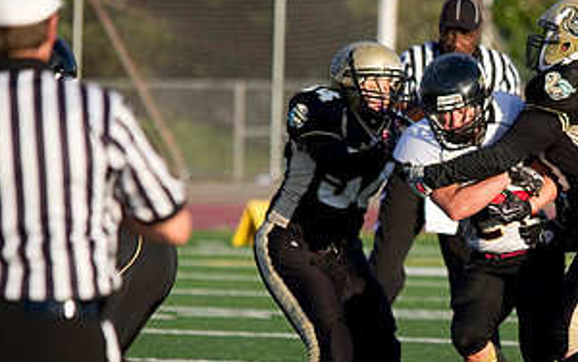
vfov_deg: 2.2
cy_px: 221
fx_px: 9301
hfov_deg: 3.6
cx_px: 489
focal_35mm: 590
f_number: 6
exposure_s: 1/1000
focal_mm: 300
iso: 560
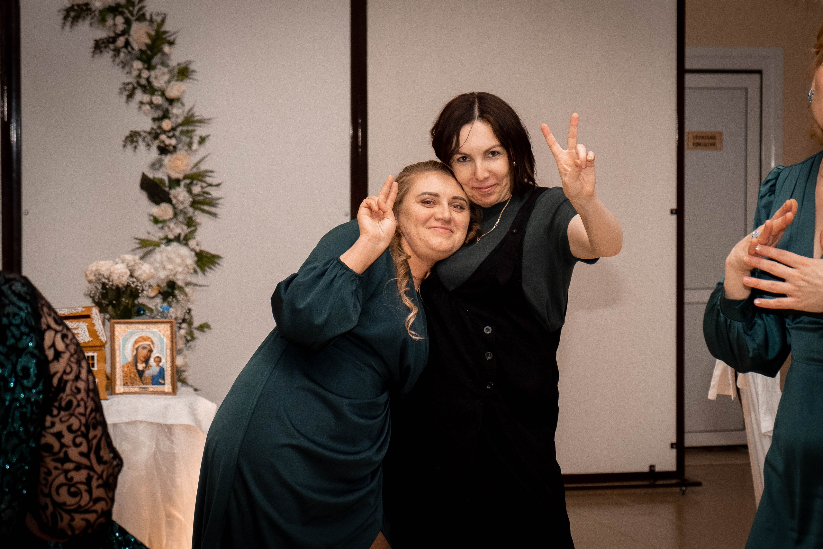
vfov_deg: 13.3
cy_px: 276
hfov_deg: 19.9
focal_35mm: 103
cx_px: 468
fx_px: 2346
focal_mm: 55
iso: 2000
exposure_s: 1/160
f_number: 4.5
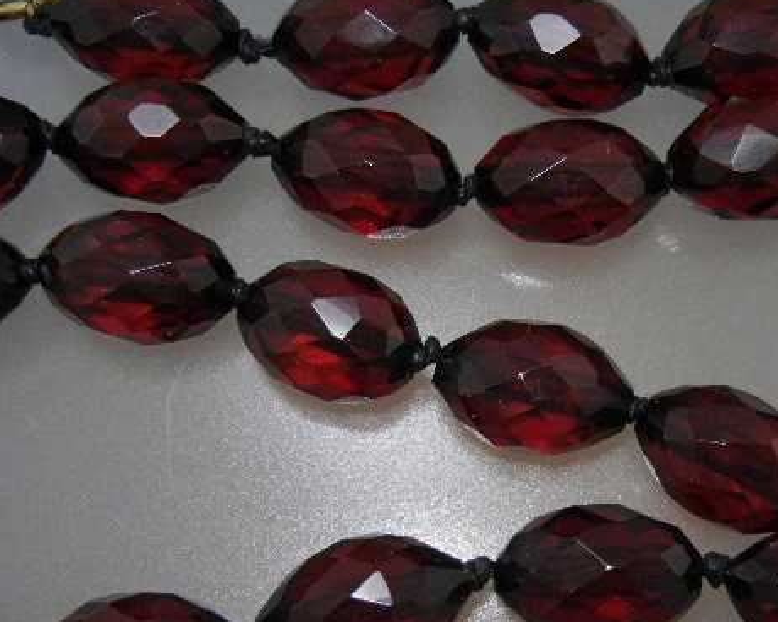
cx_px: 512
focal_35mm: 53
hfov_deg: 35.1
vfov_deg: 28.6
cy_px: 357
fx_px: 1220
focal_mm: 7.1
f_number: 7.4
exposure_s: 1/30
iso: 727
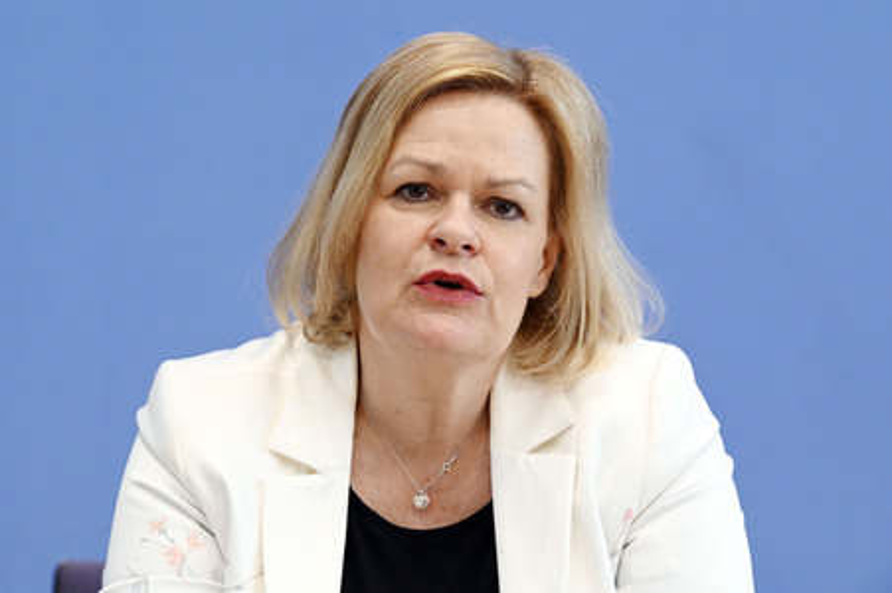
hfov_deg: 11.4
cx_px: 446
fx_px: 4457
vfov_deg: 7.6
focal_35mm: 180
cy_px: 296
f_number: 5.6
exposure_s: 1/800
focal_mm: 180
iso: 3200
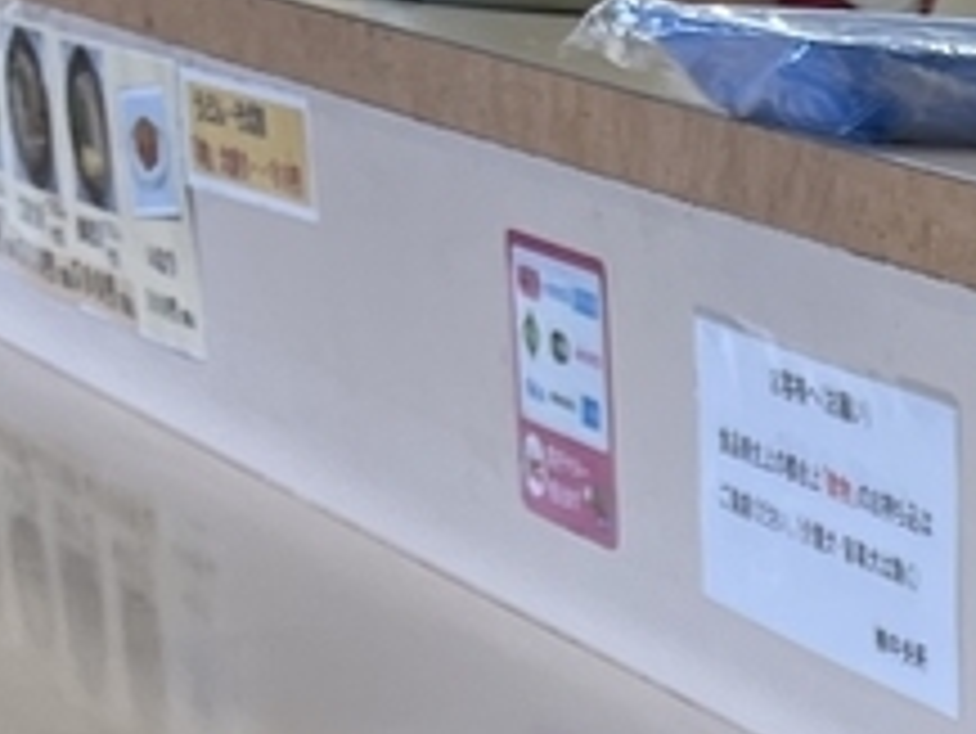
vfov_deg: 9.0
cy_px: 1927
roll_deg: -7.0
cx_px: 1835
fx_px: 4062
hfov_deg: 12.4
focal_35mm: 144
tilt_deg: -27.3
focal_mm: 5.7
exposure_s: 1/120
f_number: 1.5
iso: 50
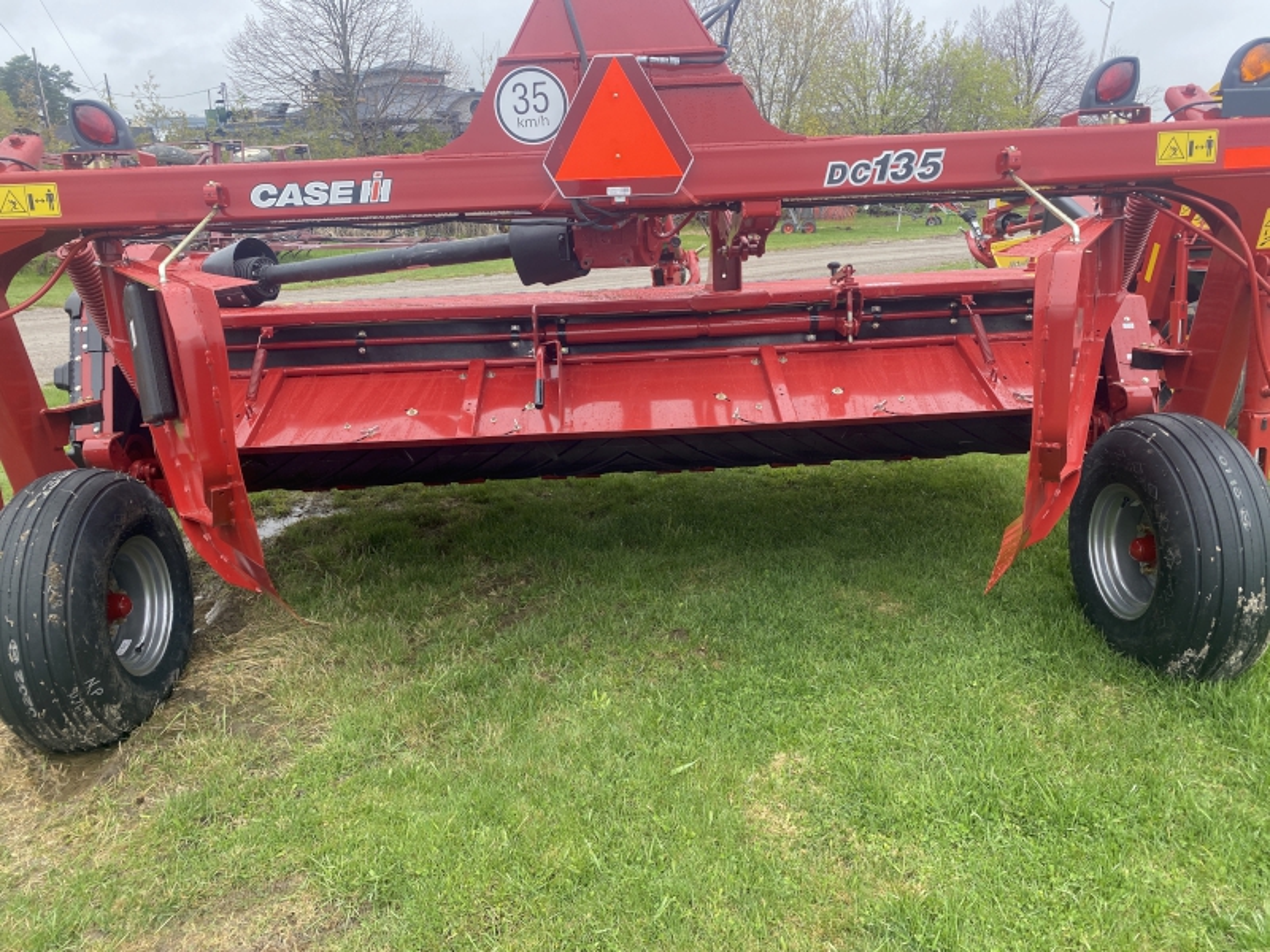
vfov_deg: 53.1
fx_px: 954
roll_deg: +0.4
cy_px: 476
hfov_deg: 67.3
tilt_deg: -18.4
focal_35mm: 26
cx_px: 635
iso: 32
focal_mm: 4.25
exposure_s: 1/347
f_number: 1.8
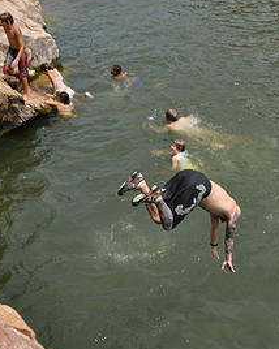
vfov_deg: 25.9
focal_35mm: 73
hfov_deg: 20.9
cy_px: 234
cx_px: 193
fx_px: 754
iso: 200
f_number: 8
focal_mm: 24
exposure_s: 1/500
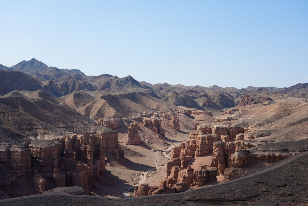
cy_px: 103
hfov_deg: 31.9
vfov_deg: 21.6
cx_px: 154
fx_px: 539
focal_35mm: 63
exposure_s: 1/160
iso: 100
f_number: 9
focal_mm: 63
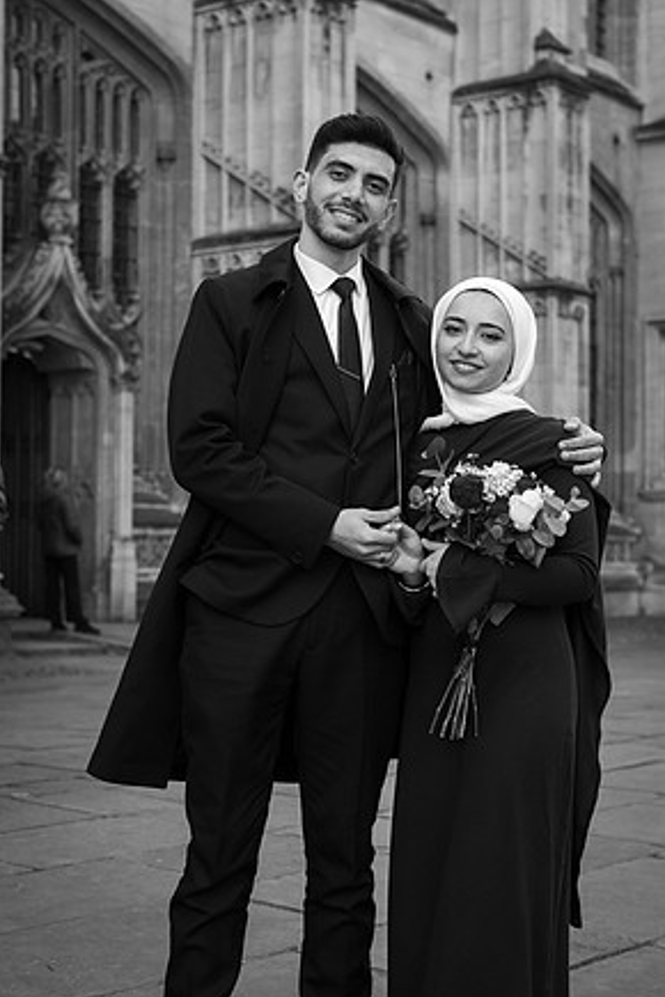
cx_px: 337
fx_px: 1718
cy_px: 497
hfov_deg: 21.9
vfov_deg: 32.4
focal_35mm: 62
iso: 200
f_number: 2.8
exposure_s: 1/640
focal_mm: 40
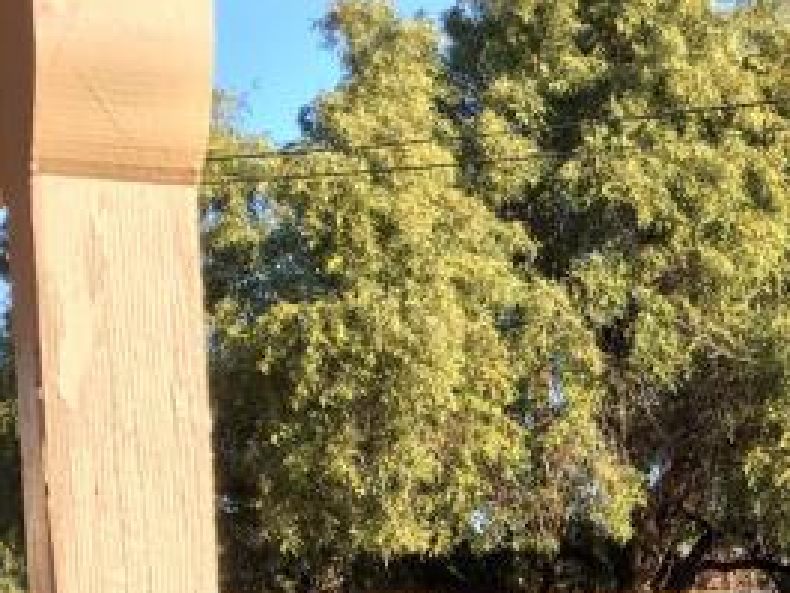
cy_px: 876
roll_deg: +0.9
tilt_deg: -4.6
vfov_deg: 12.6
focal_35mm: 112
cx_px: 1067
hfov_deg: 16.5
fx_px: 2557
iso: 25
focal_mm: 4.15
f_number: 2.2
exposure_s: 1/557
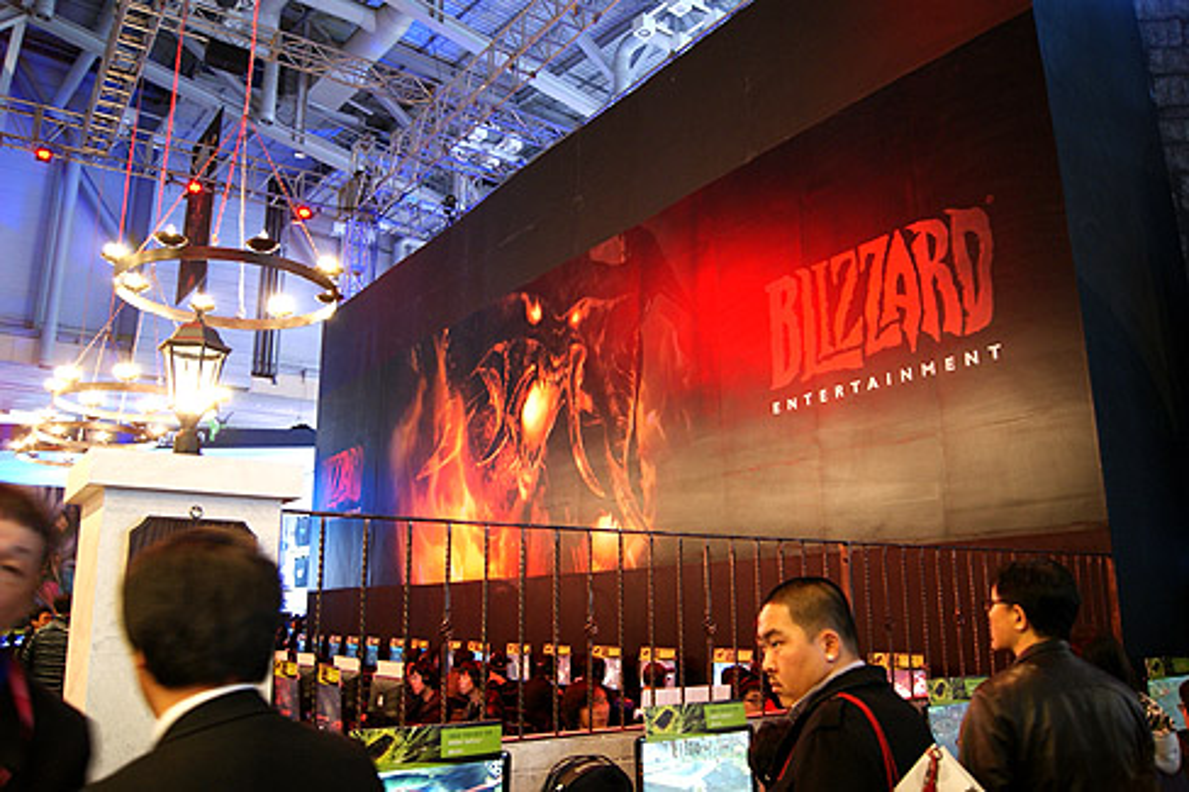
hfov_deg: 67.4
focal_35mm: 27
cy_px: 396
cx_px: 594
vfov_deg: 47.9
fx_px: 891
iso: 400
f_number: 3.5
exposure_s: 1/5
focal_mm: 18
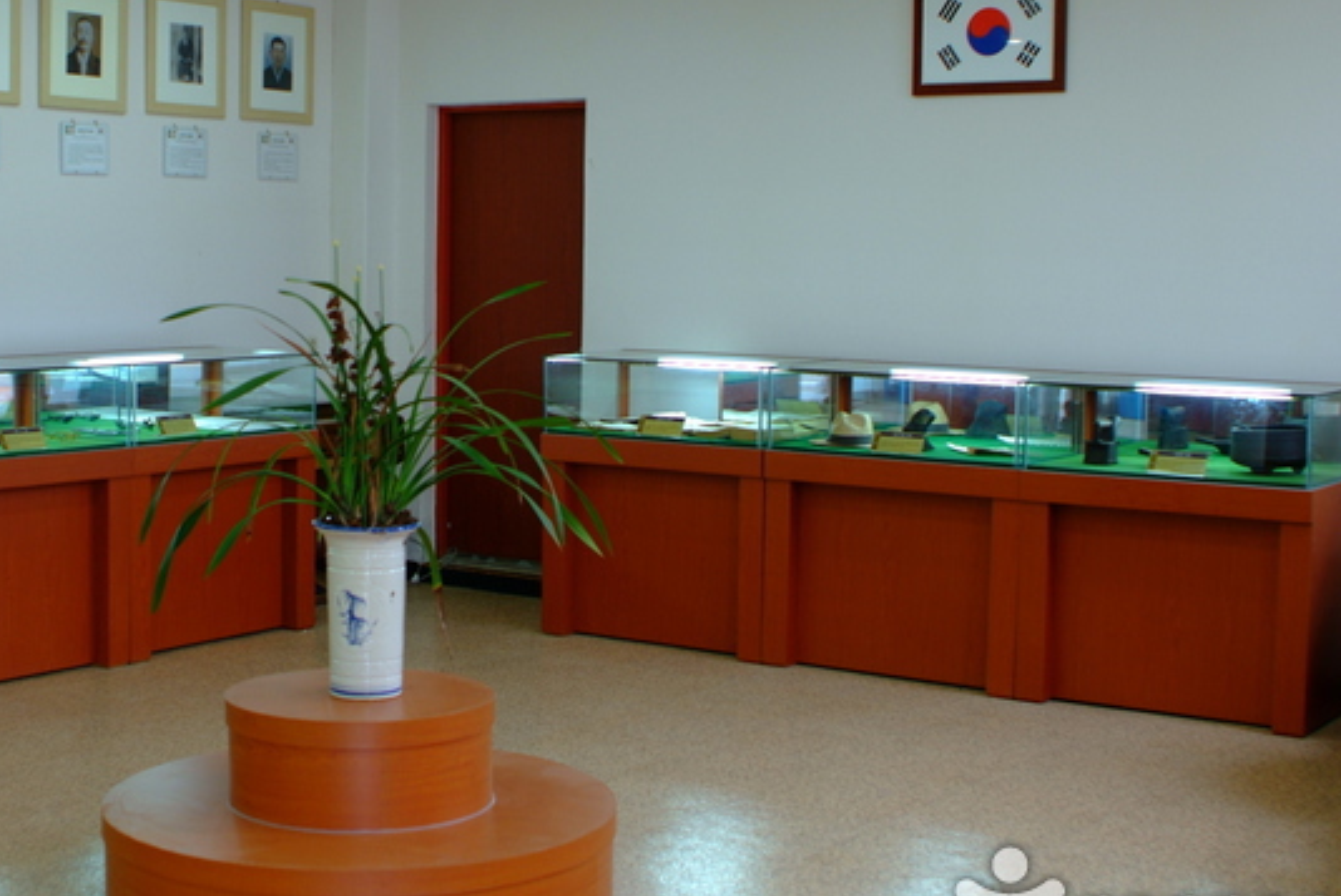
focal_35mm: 55
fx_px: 2050
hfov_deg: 36.0
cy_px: 422
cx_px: 491
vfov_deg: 24.7
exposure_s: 1/20
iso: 200
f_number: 3.5
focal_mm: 28
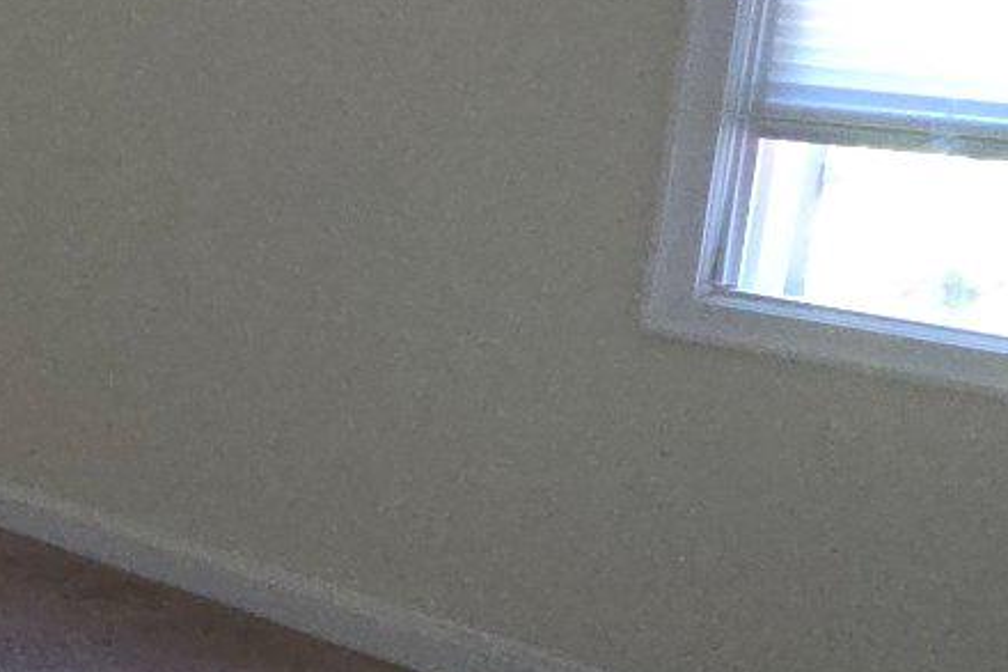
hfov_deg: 18.8
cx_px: -1035
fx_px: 1763
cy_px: 186
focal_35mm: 63
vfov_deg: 21.4
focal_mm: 2.2
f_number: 2.2
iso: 400
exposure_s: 1/60
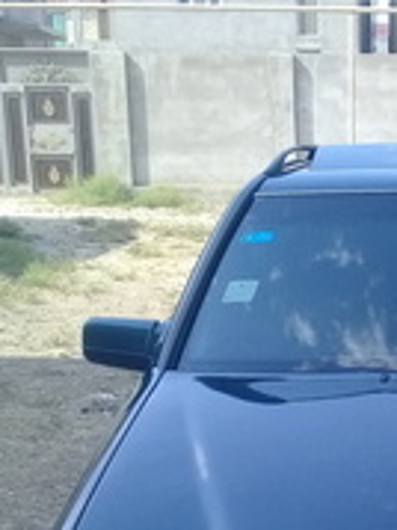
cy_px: 577
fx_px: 1317
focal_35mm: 86
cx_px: 483
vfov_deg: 21.6
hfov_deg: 16.4
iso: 50
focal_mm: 3.3
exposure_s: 1/492
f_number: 2.2
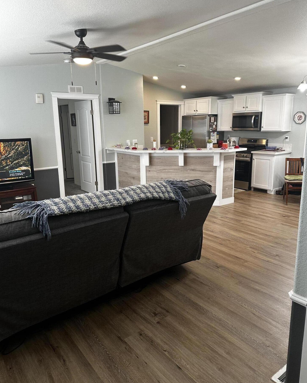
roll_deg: +0.4
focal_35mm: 26
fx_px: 295
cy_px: 183
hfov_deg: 54.9
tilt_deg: -10.4
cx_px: 155
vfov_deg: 66.0
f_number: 1.78
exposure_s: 1/60
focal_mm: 6.86
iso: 160
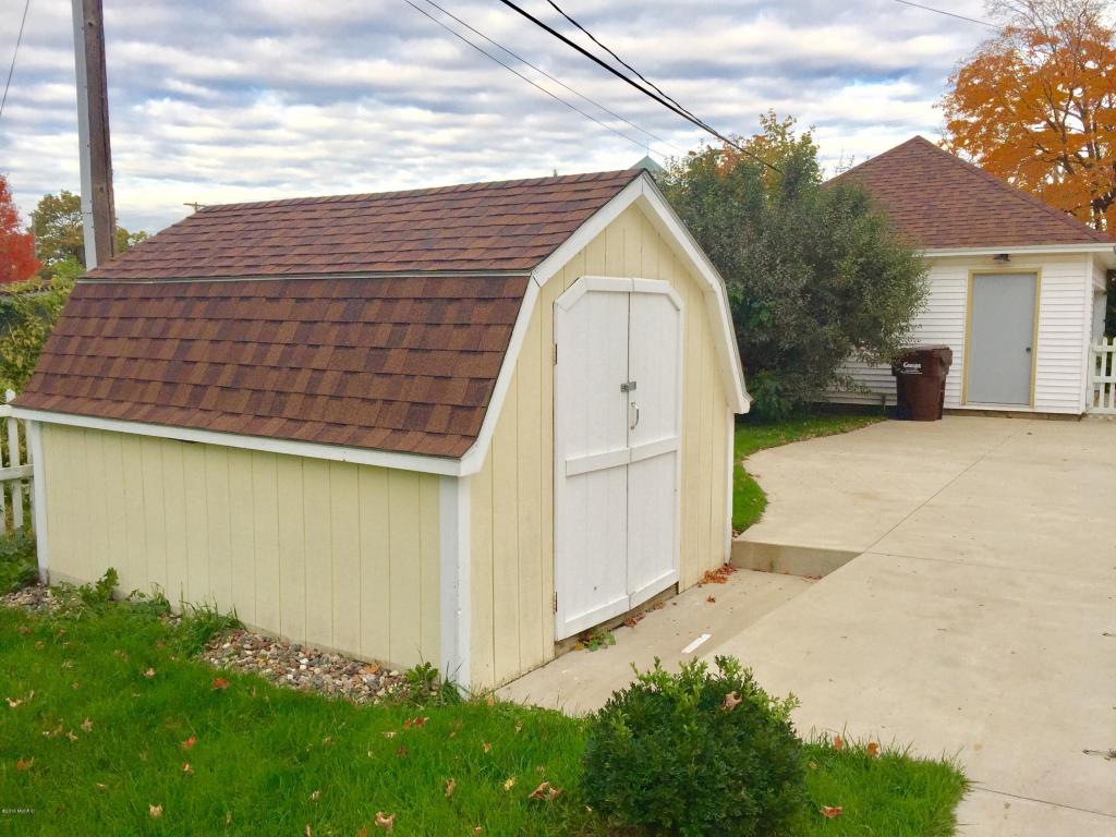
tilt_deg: -7.1
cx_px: 558
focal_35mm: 29
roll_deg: +0.0
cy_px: 418
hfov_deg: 61.7
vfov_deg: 48.2
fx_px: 935
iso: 32
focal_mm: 4.15
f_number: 2.2
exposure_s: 1/243
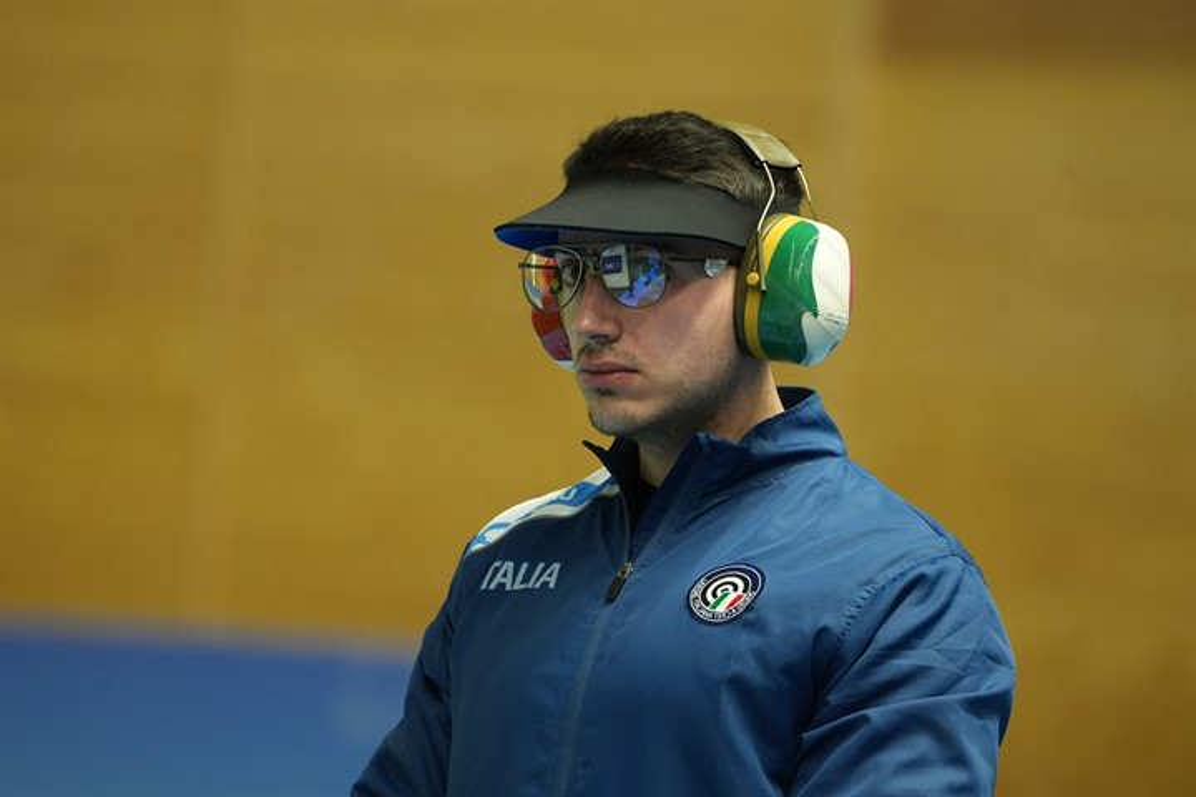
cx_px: 598
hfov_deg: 4.6
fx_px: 14882
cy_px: 398
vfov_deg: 3.1
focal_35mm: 448
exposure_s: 1/400
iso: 3200
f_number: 6.3
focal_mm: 448
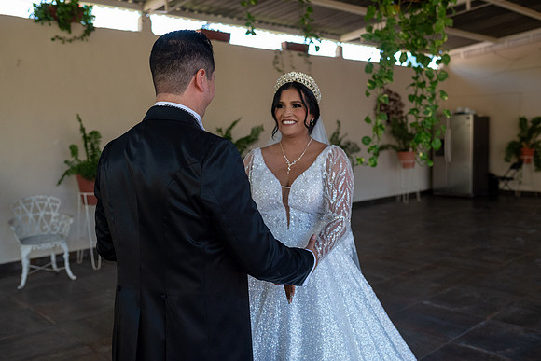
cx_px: 270
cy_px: 180
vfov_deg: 37.9
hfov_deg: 54.4
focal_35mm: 35
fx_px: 526
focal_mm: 35
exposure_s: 1/1600
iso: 1600
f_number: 3.5
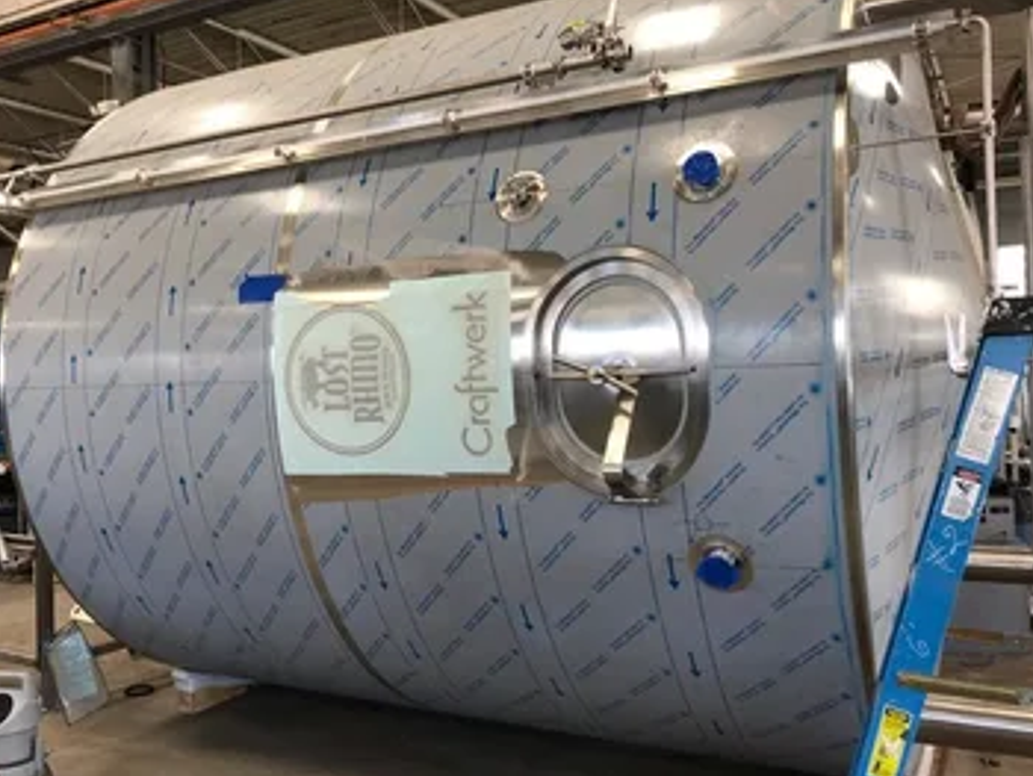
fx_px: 956
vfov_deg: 44.2
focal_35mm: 32
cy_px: 375
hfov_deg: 56.7
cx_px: 484
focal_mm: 4
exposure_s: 1/20
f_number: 1.8
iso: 40
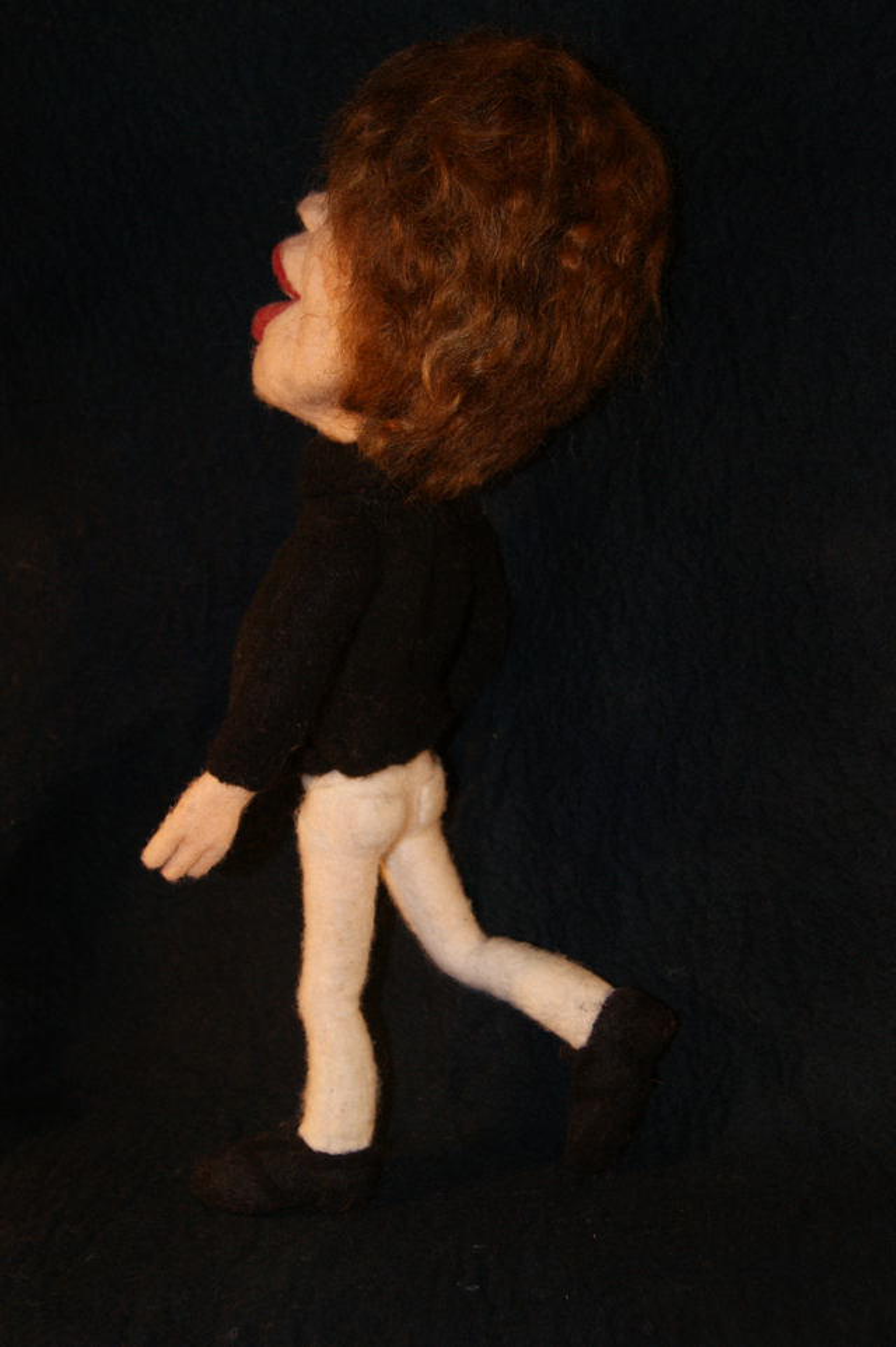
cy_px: 674
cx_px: 448
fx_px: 1570
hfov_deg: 31.8
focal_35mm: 42
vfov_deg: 46.4
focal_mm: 28
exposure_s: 1/60
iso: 400
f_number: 5.6
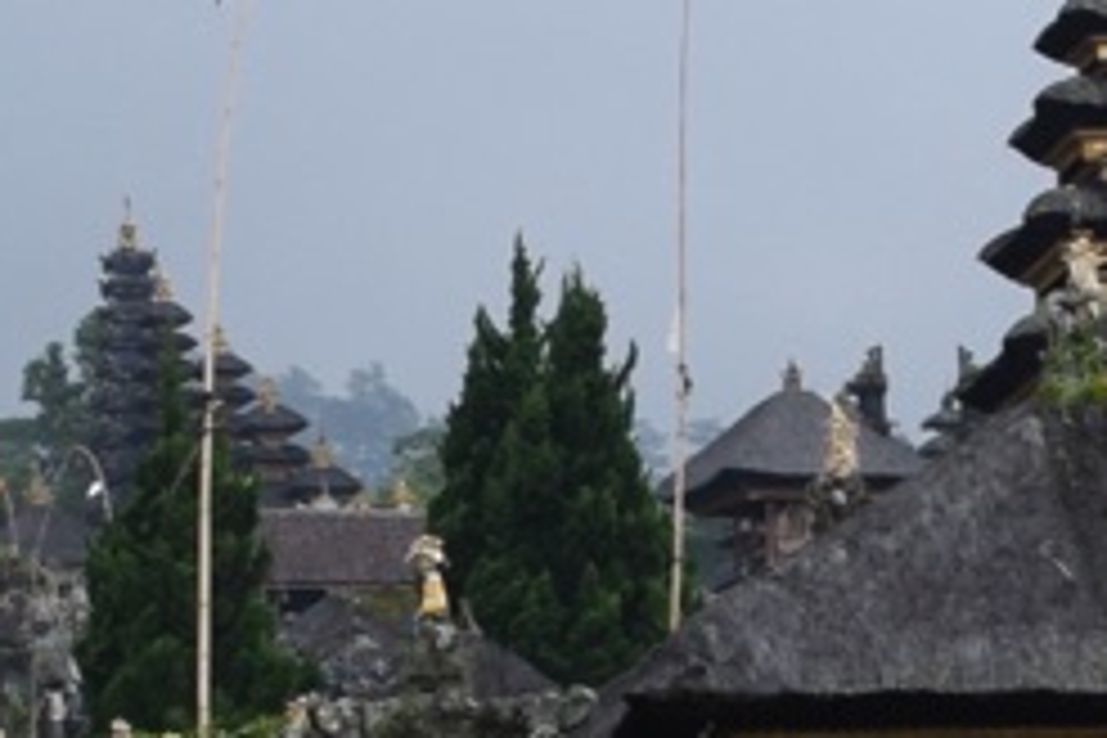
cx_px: 734
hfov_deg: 6.8
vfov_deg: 4.5
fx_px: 9378
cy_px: 936
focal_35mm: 305
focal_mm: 26
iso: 250
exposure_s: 1/250
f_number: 8
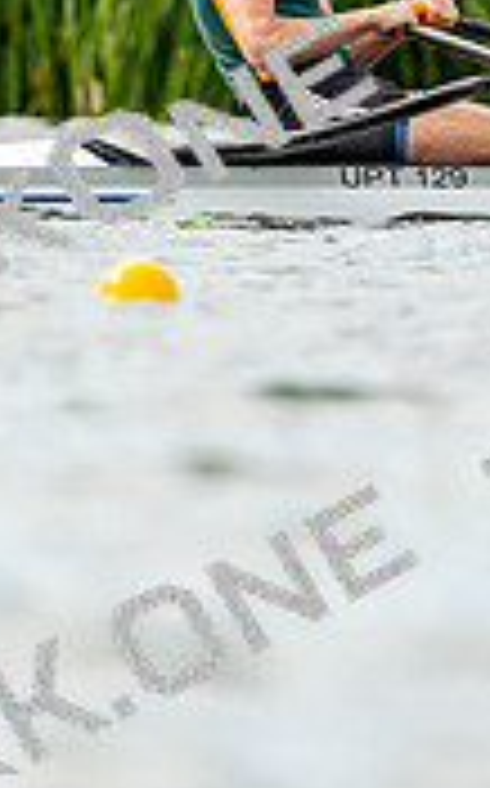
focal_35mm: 2033
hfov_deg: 0.6
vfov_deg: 1.0
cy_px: 2
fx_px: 43546
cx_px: 243
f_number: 6.3
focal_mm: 600
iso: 500
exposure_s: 1/2000
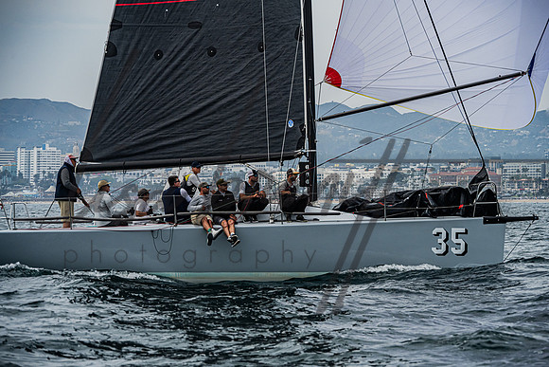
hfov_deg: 12.9
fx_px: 2428
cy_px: 184
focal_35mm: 159
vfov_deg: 8.6
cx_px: 274
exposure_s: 1/2500
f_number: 8
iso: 400
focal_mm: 155
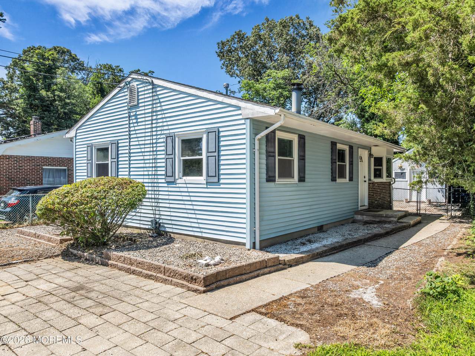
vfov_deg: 56.8
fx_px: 329
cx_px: 238
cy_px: 178
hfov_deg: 71.6
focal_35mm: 24
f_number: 2.8
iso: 100
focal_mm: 12.29
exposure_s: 1/1600
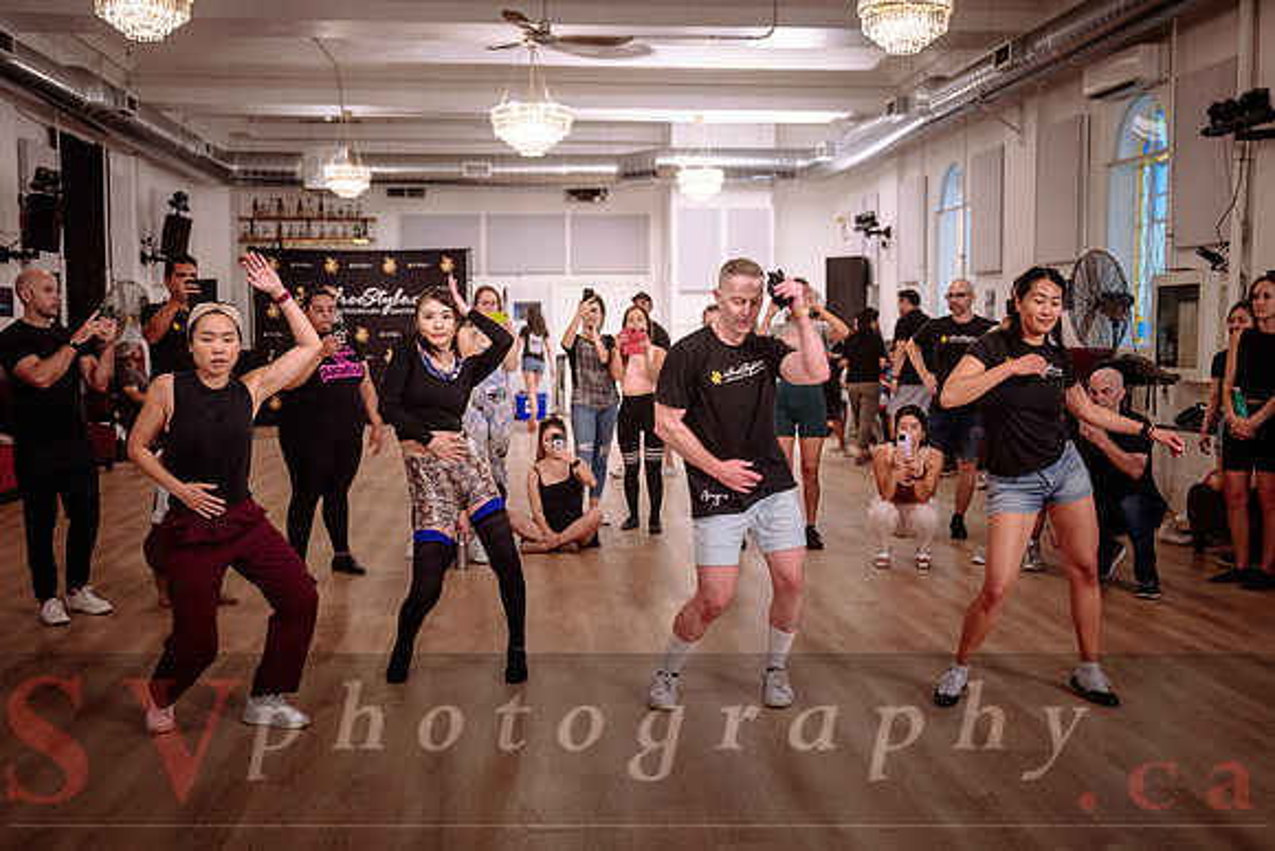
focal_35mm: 37
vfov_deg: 35.6
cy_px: 451
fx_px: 1325
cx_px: 647
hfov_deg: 51.4
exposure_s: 1/160
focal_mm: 34
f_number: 2.8
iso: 800
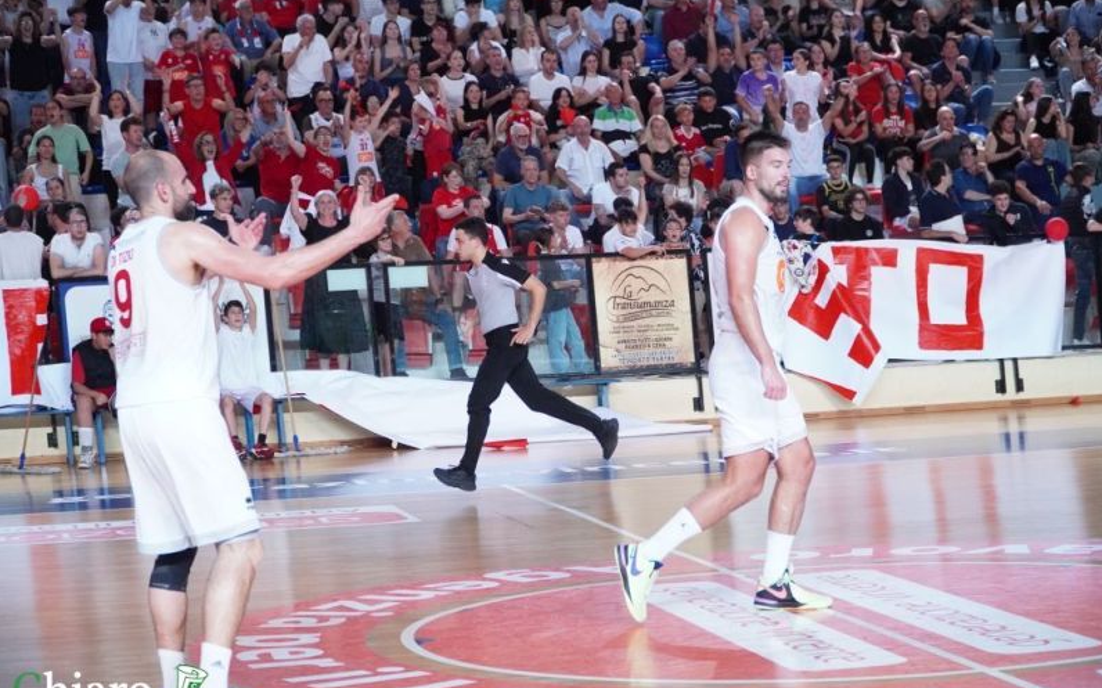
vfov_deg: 15.7
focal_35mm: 83
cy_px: 361
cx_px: 551
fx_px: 2492
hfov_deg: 24.9
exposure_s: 1/800
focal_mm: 54
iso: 5000
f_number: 4
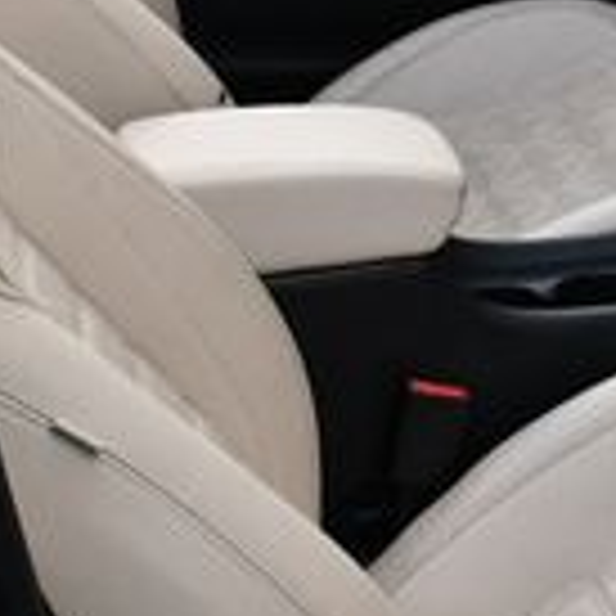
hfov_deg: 11.9
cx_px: 778
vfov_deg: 12.2
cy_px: 243
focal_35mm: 143
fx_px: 2879
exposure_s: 1/250
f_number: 6.3
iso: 200
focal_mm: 18
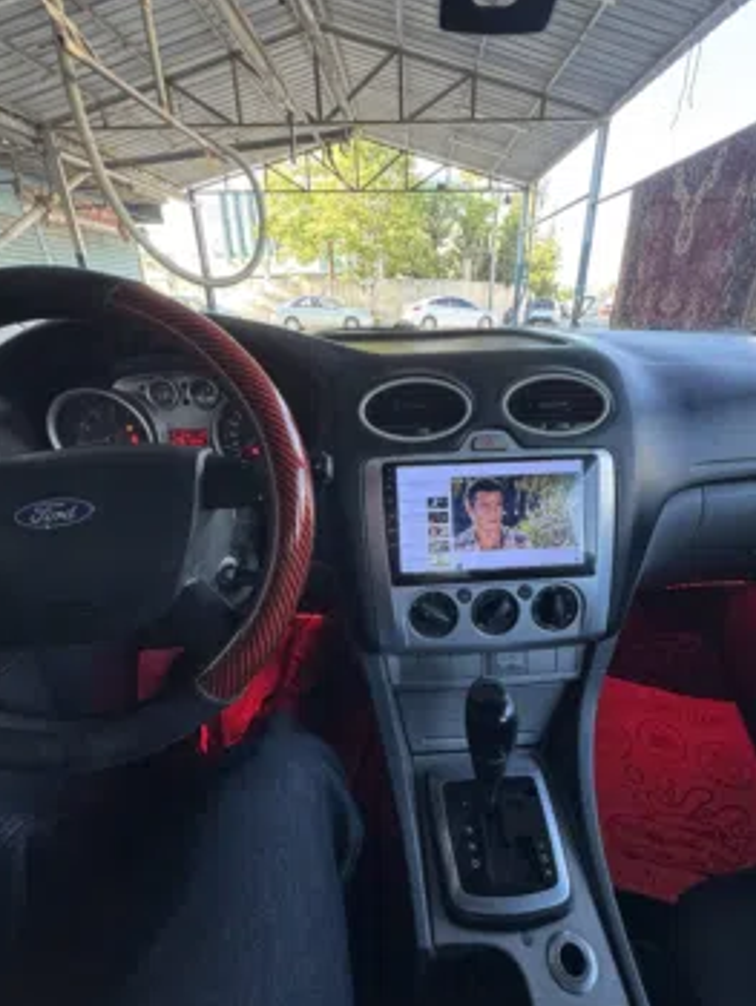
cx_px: 408
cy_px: 514
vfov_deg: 94.4
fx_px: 465
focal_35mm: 16
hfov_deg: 78.0
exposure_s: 1/99
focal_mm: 2.22
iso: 250
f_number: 2.2
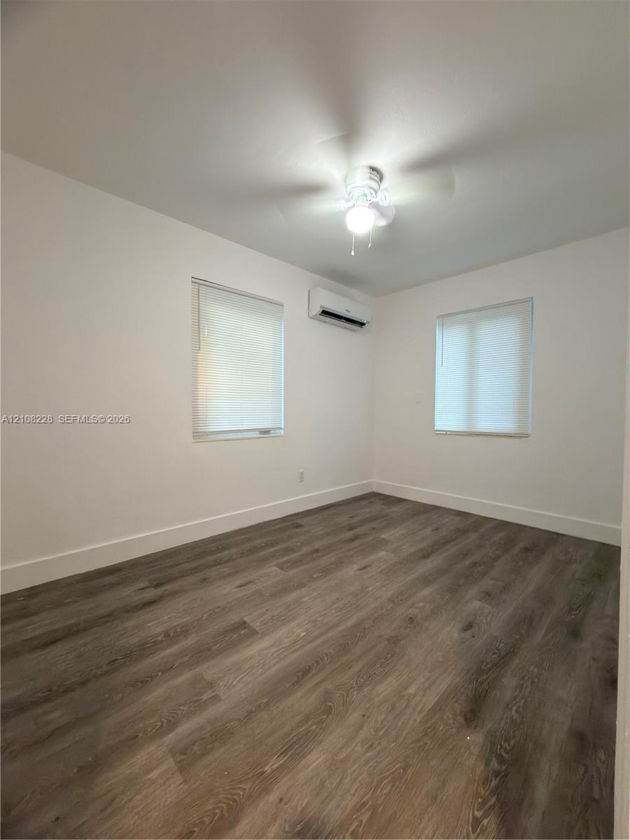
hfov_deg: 85.7
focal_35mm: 14
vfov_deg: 102.1
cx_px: 315
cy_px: 420
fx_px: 340
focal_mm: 2.22
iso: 250
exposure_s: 1/30
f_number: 2.2
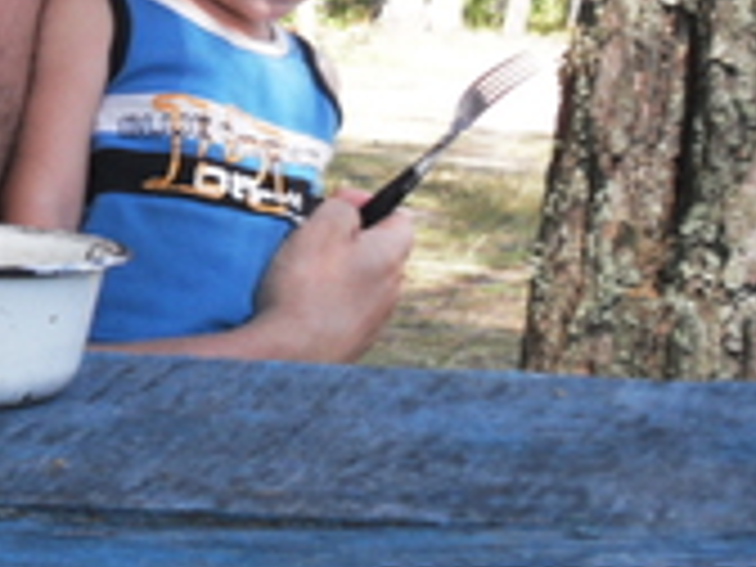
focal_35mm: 180
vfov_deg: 8.2
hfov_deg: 10.9
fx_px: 3931
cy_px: -22
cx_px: 50
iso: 80
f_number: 4.2
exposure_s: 1/90
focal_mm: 12
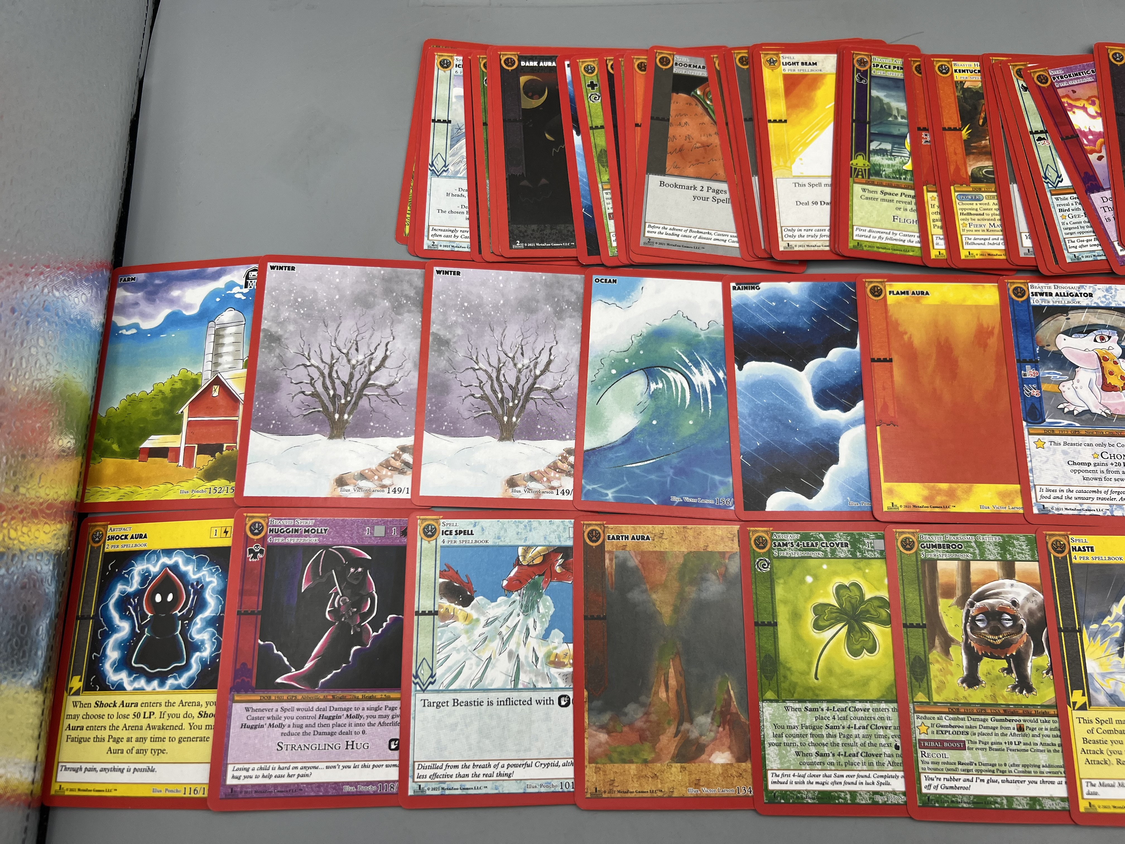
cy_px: 422
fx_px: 845
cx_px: 562
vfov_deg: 53.1
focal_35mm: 26
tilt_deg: -73.5
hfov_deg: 67.3
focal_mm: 5.7
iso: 50
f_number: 1.5
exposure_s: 1/723
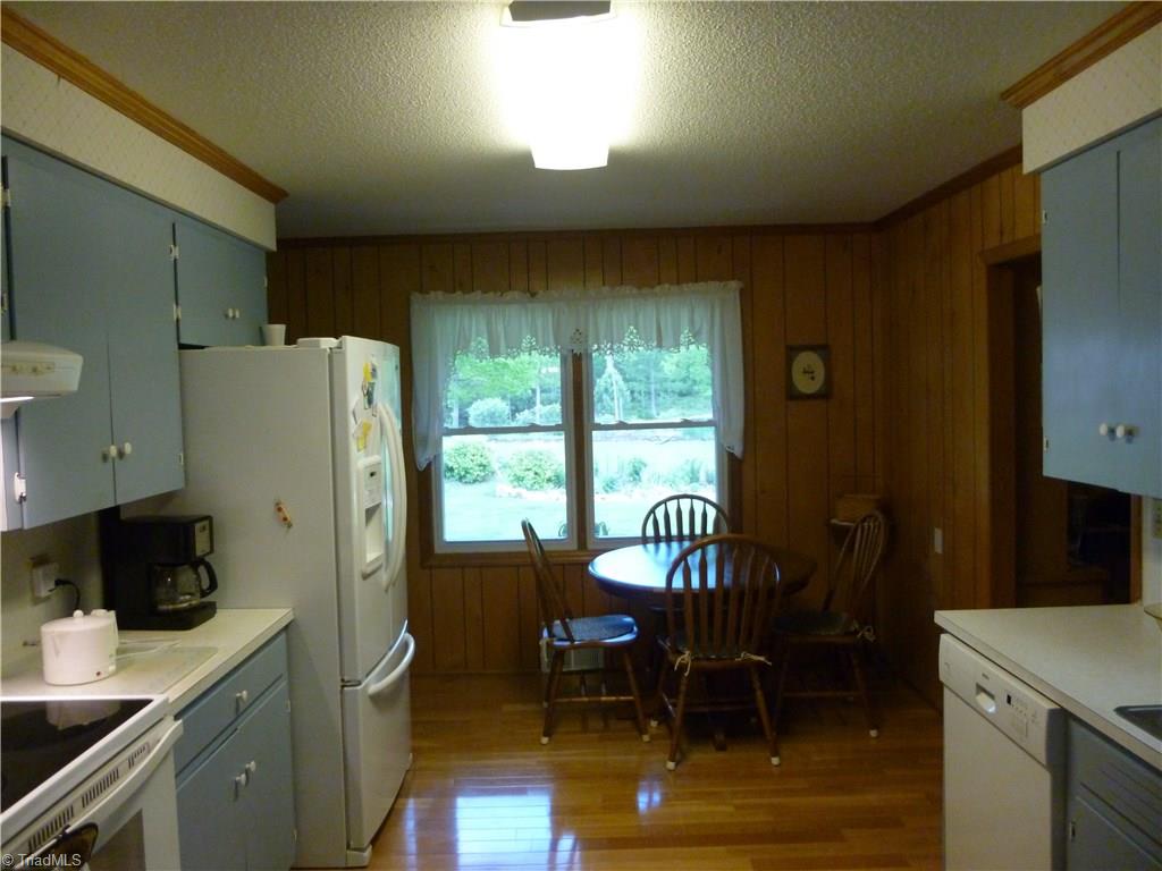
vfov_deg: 54.9
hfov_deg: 69.4
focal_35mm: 25
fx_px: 839
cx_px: 581
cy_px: 436
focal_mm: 4.5
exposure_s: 1/50
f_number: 3.1
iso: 400
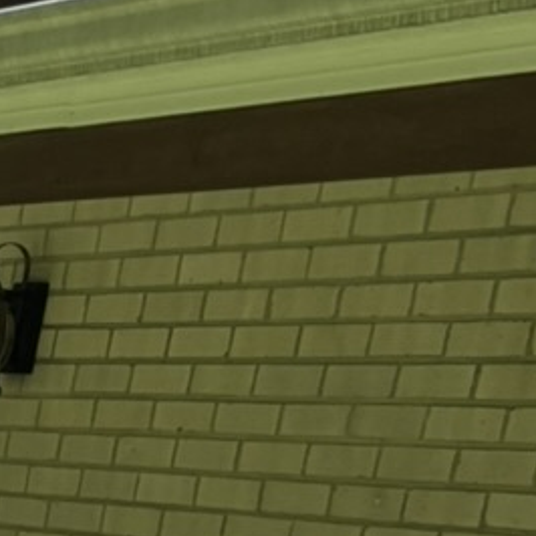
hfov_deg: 8.8
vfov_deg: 8.8
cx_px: -828
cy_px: 1338
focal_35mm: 177
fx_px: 3101
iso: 50
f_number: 1.6
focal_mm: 5.96
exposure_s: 1/1590
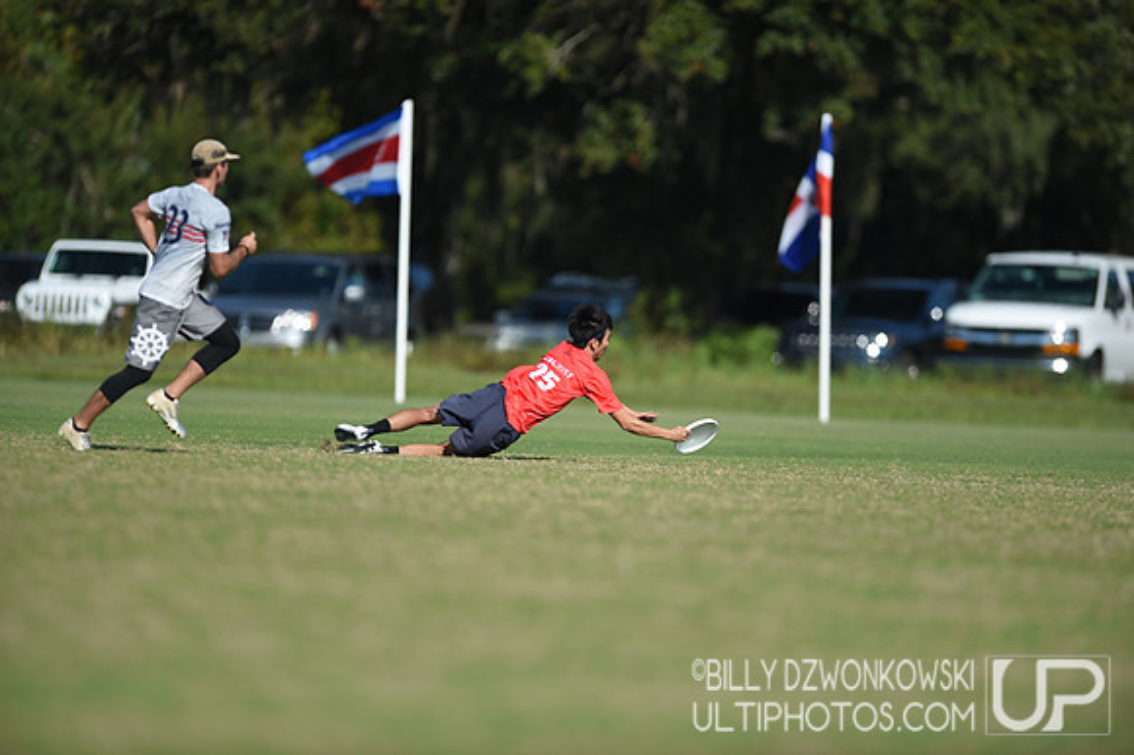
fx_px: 12592
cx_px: 567
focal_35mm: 400
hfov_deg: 5.2
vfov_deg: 3.4
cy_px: 378
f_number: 3.5
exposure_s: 1/2500
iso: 100
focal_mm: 400
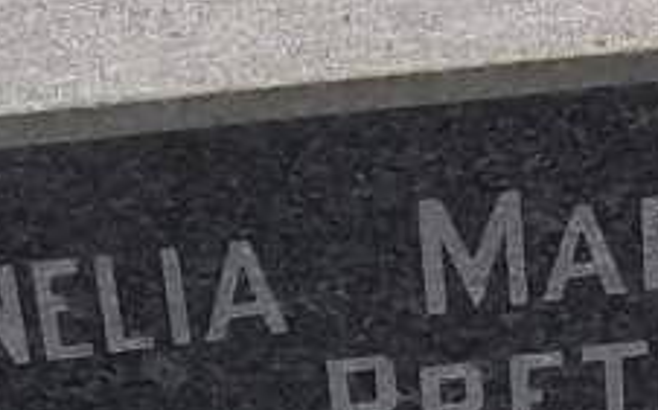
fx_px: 3226
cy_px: 832
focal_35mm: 180
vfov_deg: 7.0
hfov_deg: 11.4
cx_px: 792
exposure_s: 1/800
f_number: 5.5
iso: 80
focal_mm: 5.7
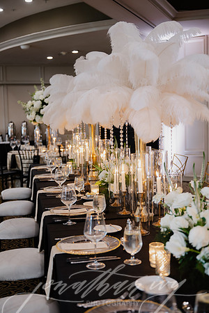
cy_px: 156
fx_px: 409
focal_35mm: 47
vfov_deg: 41.9
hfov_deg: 28.6
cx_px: 104
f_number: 2.8
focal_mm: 47
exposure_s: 1/20
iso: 500
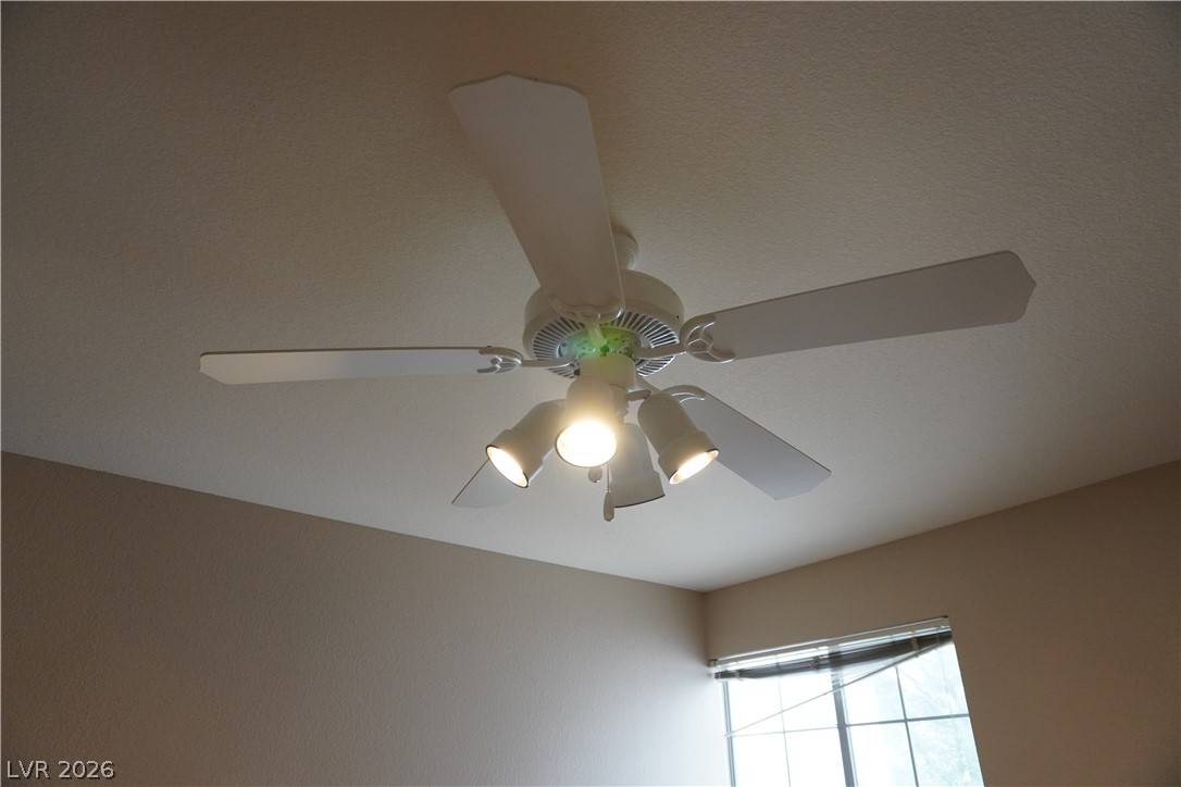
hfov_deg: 73.7
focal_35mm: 24
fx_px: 787
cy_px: 394
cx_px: 590
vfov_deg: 53.1
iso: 1250
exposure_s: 1/160
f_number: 4
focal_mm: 16
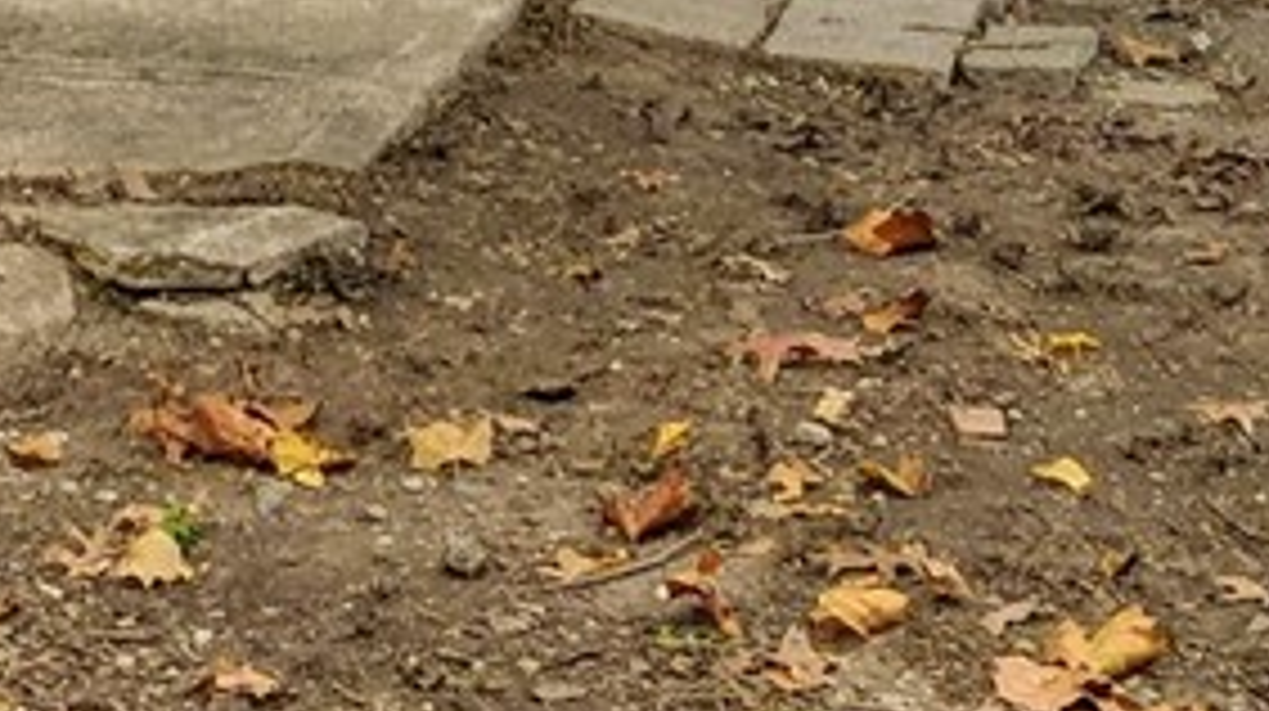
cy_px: -914
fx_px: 3463
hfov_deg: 20.7
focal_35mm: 103
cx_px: 432
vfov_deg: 10.4
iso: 57
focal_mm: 4.25
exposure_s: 1/824
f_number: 1.7
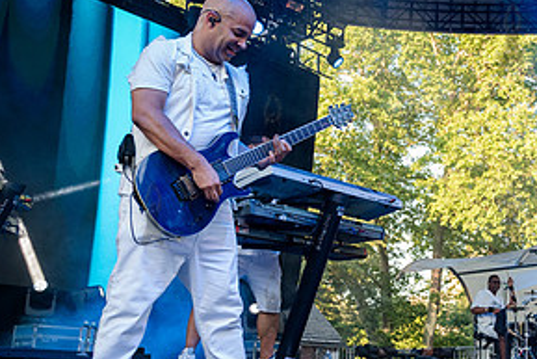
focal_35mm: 60
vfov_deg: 22.6
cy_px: 213
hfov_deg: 31.4
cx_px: 511
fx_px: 895
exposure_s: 1/640
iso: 1600
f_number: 4
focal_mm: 29
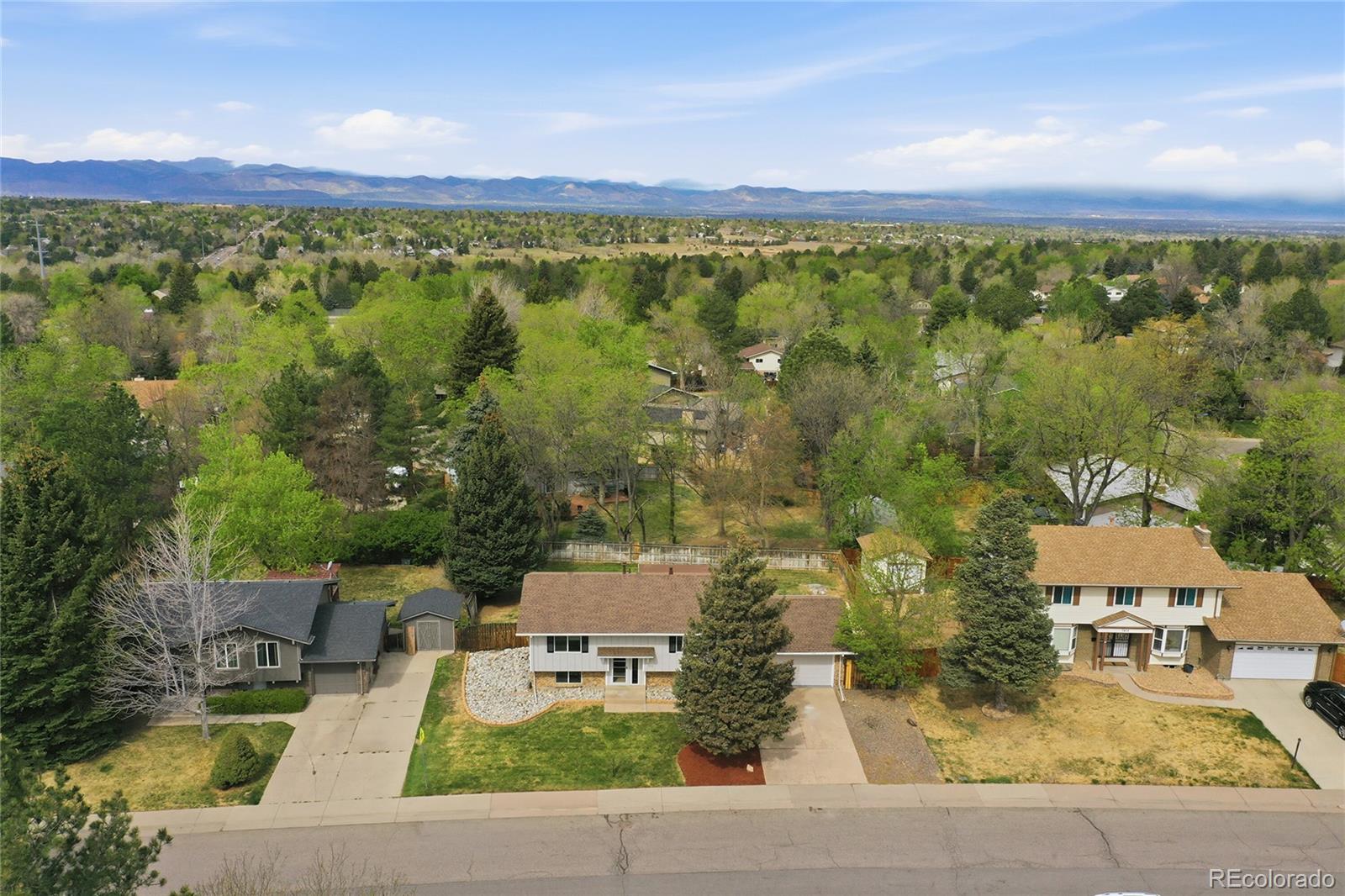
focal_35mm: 28
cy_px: 448
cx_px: 672
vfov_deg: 46.4
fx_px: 1046
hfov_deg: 65.5
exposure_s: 1/500
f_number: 6.3
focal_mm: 10.3
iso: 100
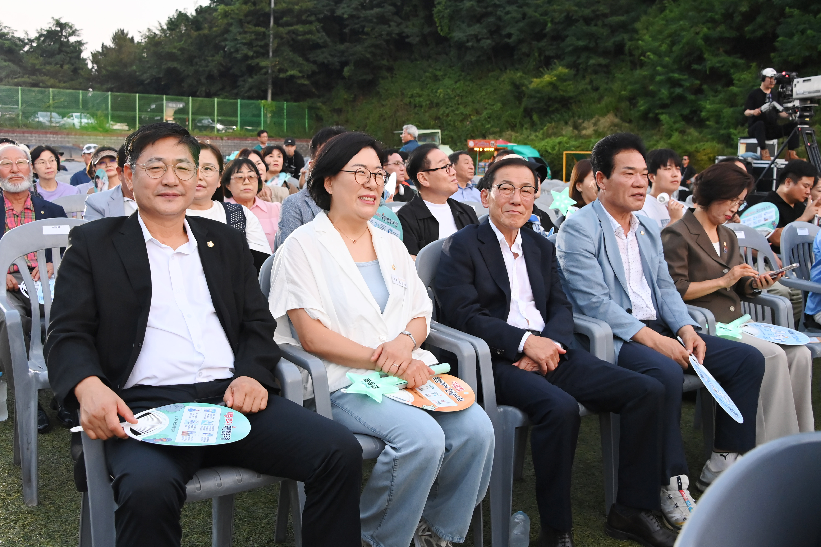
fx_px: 730
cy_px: 274
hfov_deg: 58.7
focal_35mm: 32
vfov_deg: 41.1
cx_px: 410
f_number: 6.3
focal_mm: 32
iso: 2500
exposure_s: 1/250
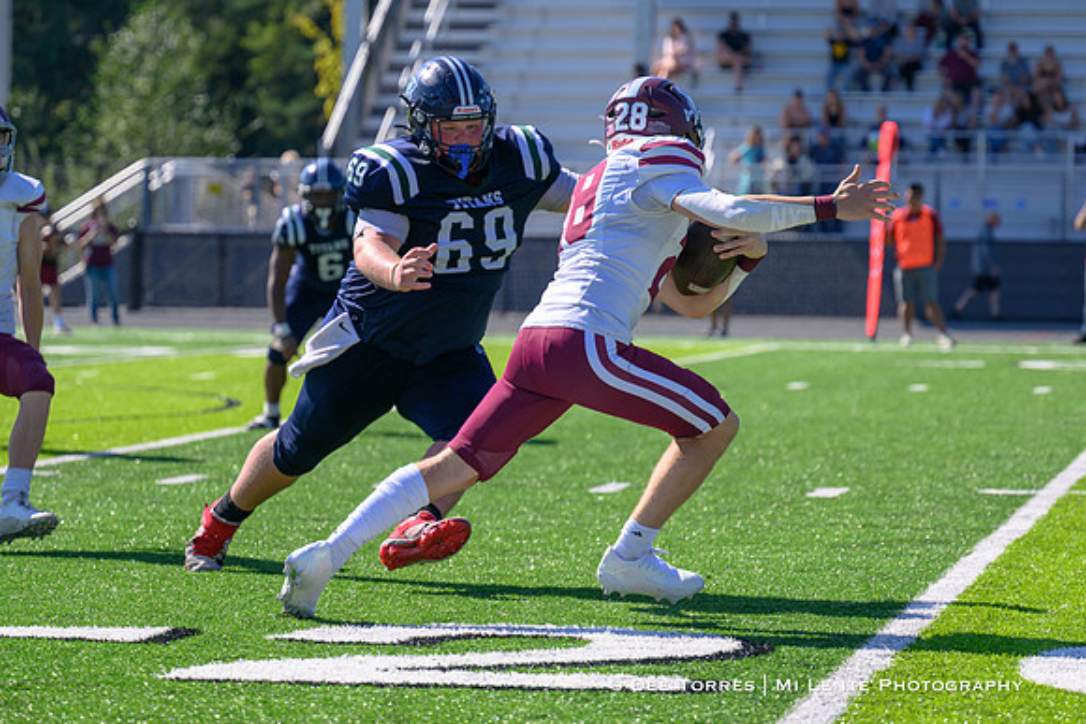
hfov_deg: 12.1
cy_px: 349
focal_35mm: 169
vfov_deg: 8.1
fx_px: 5108
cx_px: 495
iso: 400
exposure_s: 1/2500
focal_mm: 130
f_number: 4
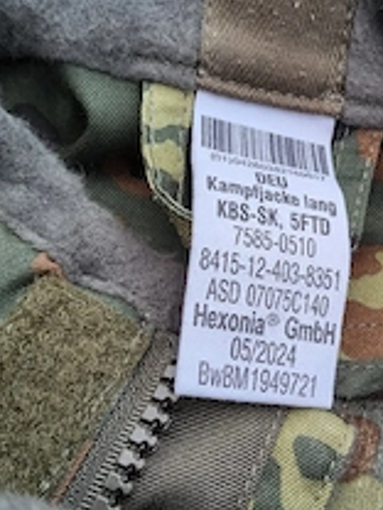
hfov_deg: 29.8
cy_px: 275
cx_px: 287
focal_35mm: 48
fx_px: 708
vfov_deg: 39.6
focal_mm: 3.08
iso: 250
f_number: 2
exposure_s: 1/120
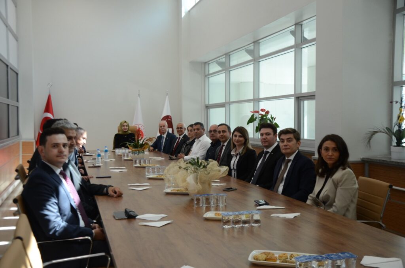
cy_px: 134
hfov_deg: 49.6
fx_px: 438
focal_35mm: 39
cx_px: 202
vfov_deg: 34.1
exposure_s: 1/125
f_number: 4
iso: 640
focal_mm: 26
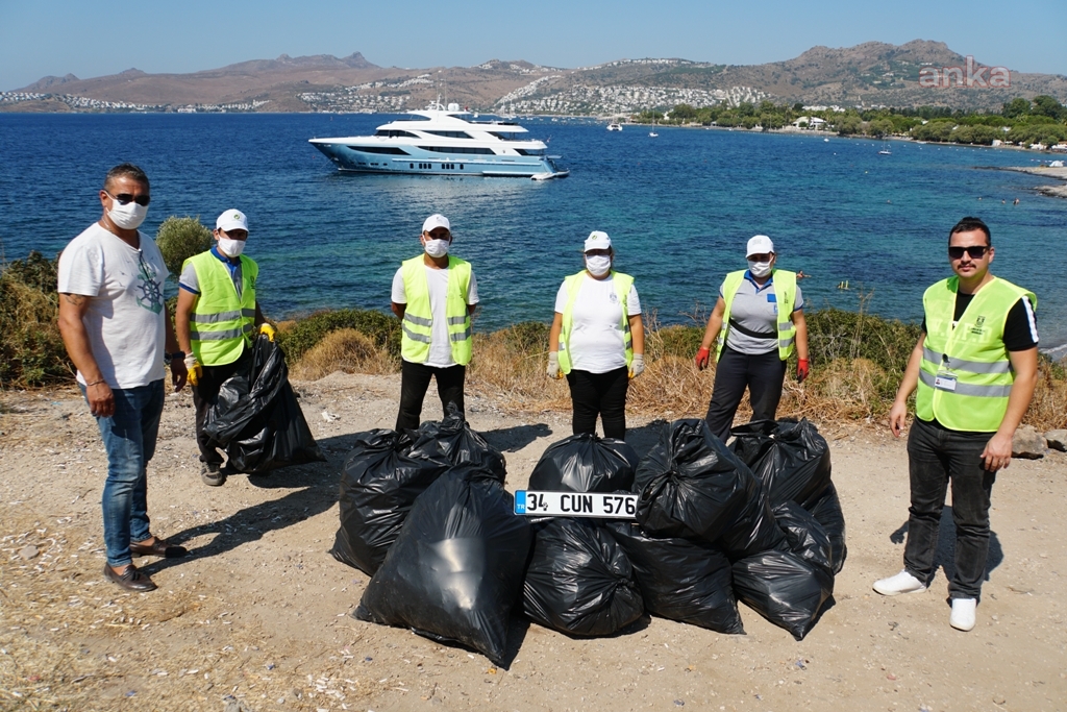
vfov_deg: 43.6
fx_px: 889
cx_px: 534
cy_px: 356
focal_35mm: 30
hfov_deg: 61.9
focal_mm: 20
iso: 100
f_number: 5
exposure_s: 1/800
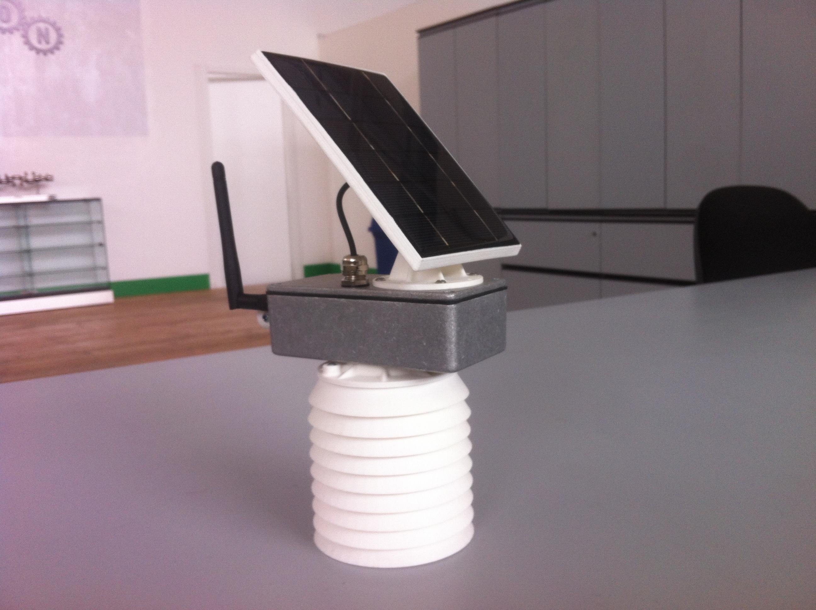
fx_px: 824
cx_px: 408
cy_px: 305
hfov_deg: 52.7
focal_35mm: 35
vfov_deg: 40.6
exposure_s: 1/17
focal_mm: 3.85
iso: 80
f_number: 2.8
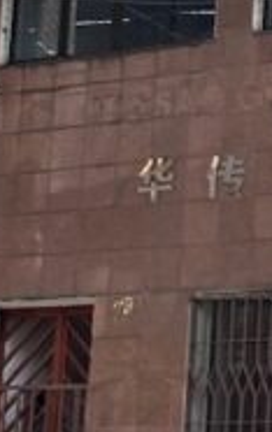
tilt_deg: +16.0
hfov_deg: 7.9
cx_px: 449
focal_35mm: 163
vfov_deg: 12.7
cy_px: 26
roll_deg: -1.7
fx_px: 1924
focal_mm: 3.99
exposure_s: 1/121
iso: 40
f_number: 1.8
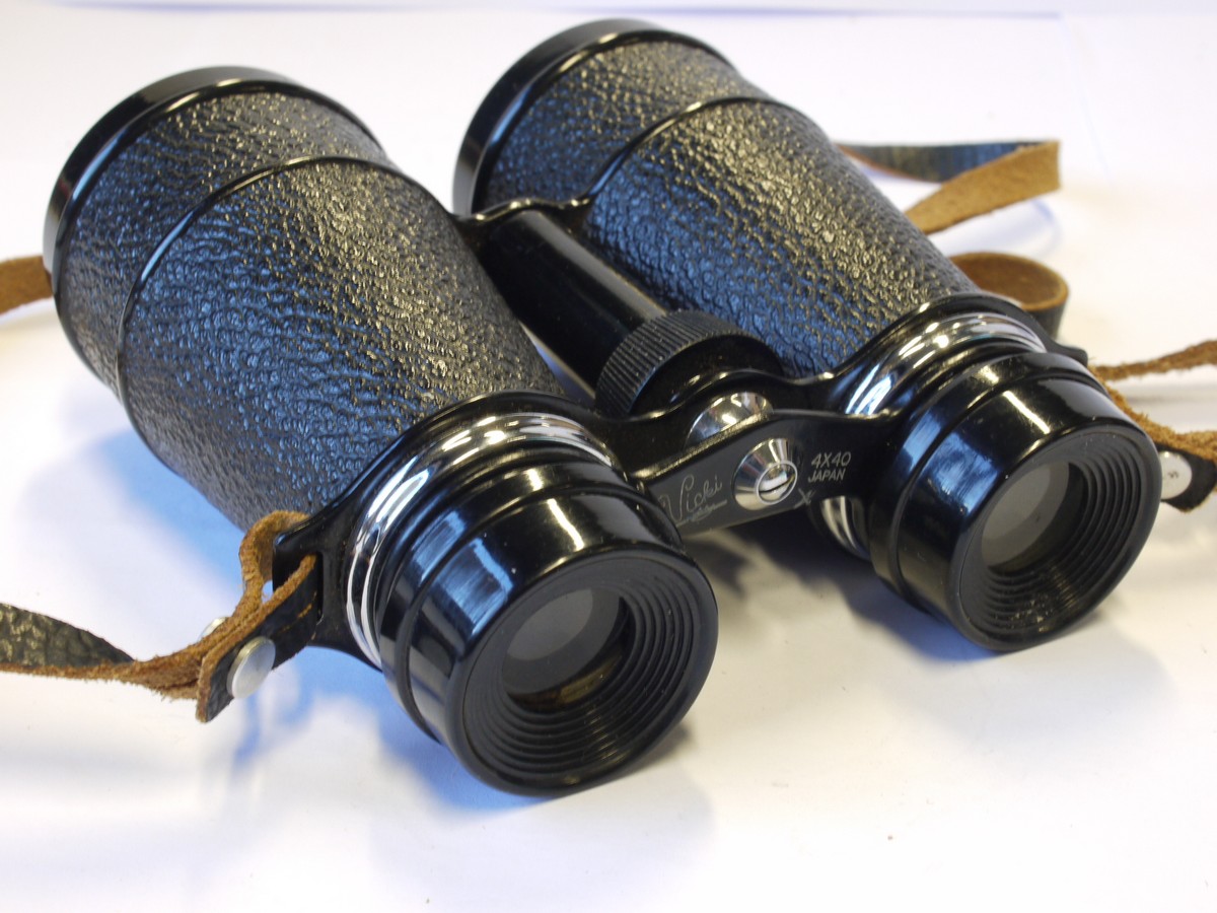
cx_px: 608
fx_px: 2109
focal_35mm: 60
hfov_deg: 32.2
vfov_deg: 24.4
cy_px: 456
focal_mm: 30
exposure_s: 1/5
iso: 400
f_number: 13
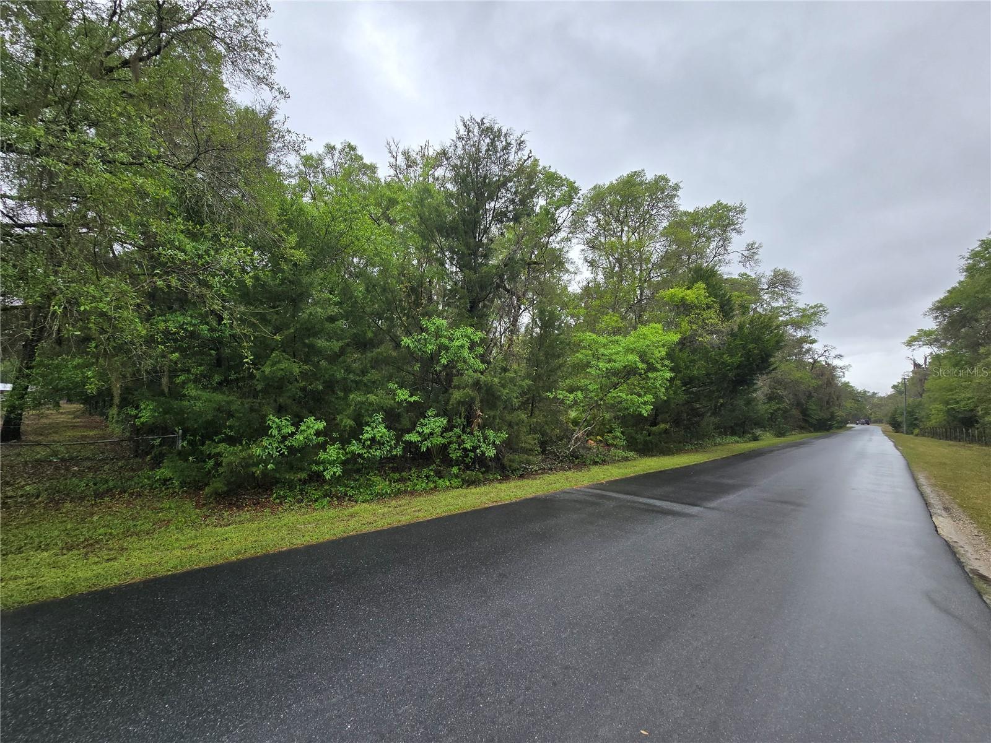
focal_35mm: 13
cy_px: 372
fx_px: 372
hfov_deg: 106.2
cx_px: 496
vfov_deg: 89.9
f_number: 2.2
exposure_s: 1/538
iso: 50
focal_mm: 2.2
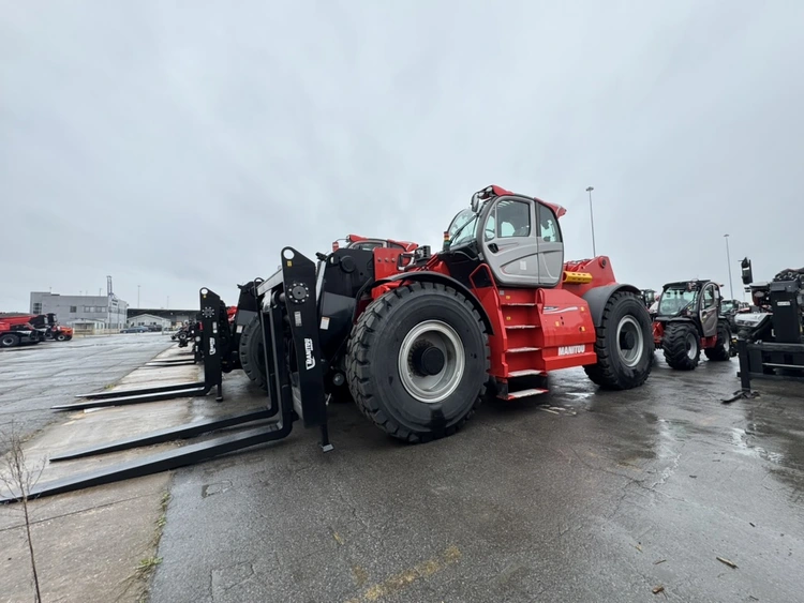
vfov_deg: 85.7
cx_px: 402
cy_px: 302
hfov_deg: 102.0
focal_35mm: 14
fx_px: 325
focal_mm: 2.22
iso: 40
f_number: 2.2
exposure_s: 1/687
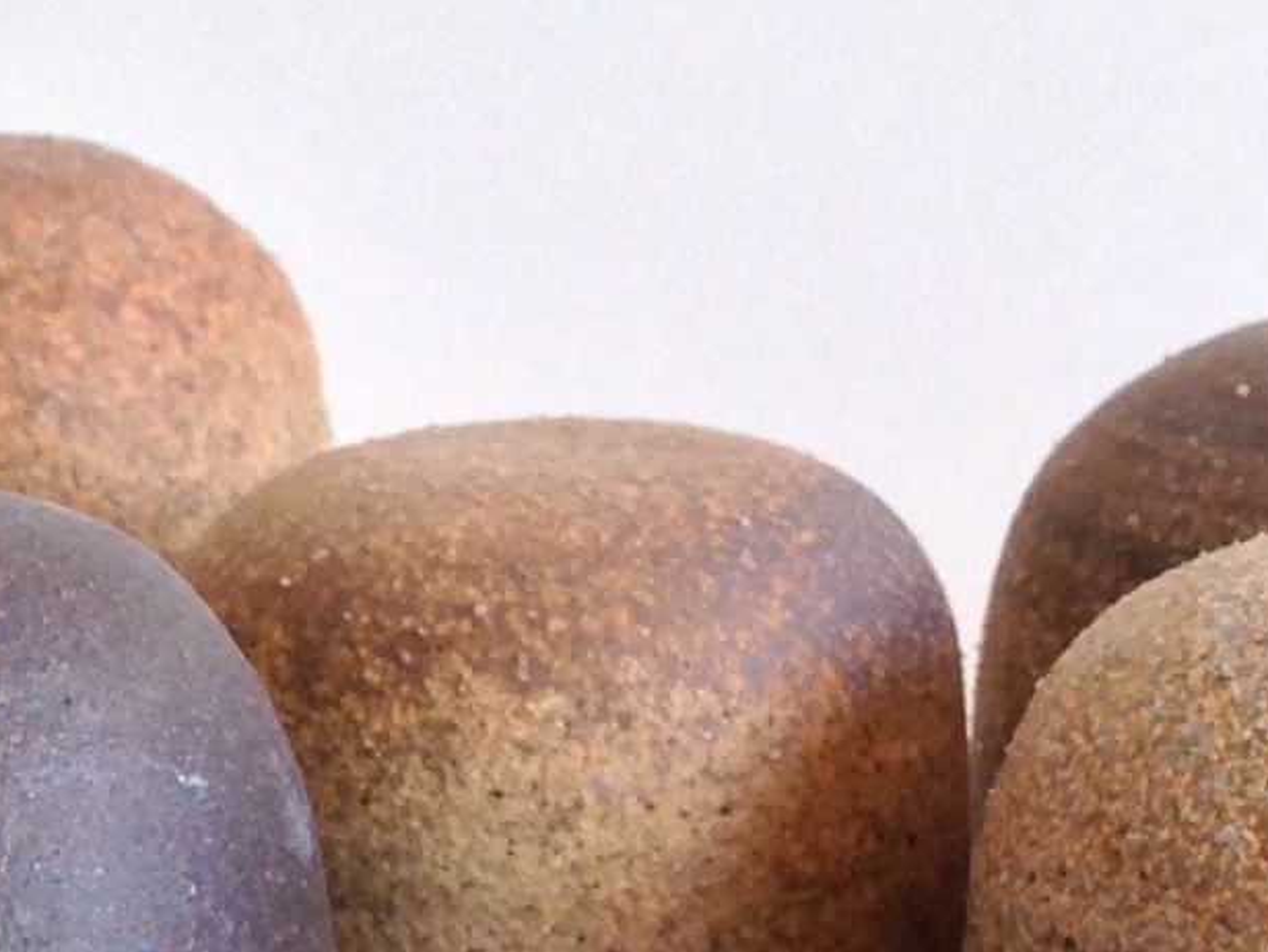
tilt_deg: -16.2
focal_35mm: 175
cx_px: 835
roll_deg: +1.3
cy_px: 905
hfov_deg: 11.3
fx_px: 6414
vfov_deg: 8.5
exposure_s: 1/40
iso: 50
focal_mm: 4.12
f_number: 2.4
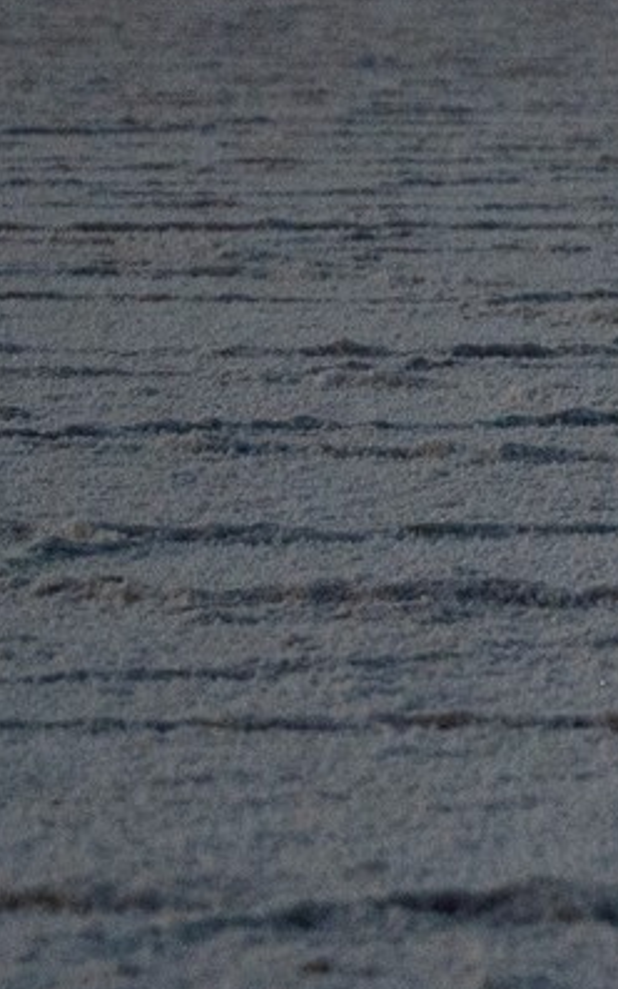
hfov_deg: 2.9
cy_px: 440
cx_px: 2527
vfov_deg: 4.9
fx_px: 11619
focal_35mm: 431
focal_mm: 70
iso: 1250
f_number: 2.8
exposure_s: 1/640
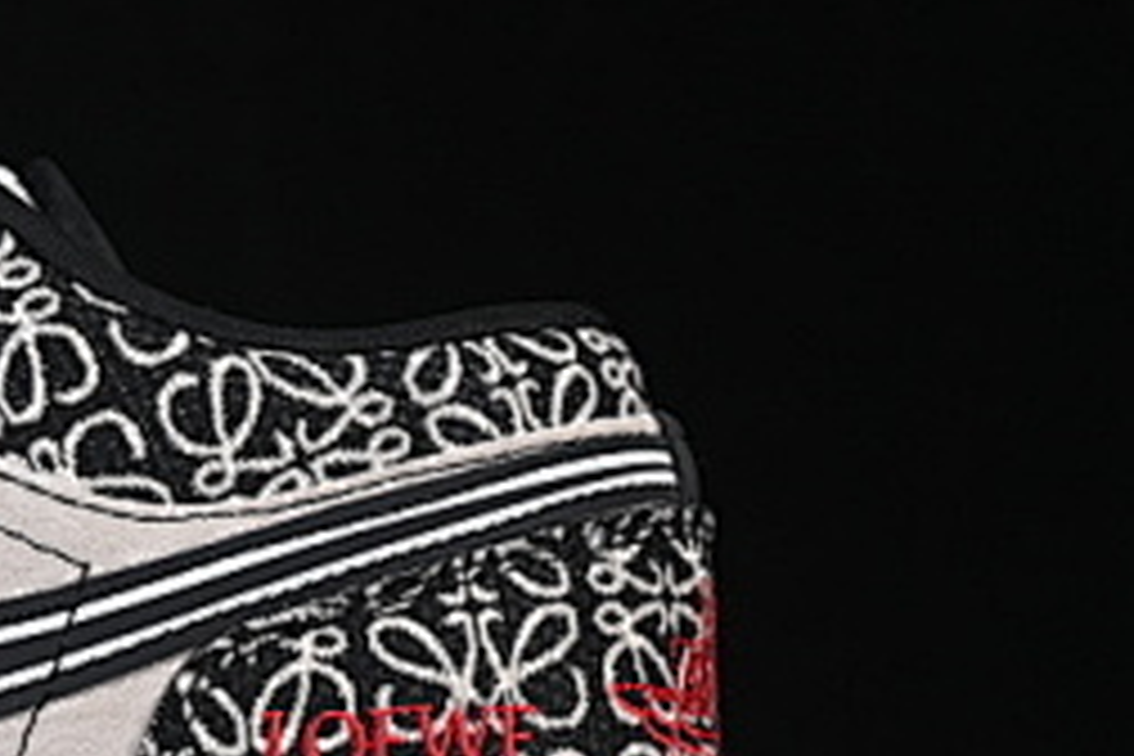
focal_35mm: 238
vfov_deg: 5.8
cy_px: 371
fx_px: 7496
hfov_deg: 8.5
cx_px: -400
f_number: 8
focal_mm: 50
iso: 160
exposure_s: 1/80
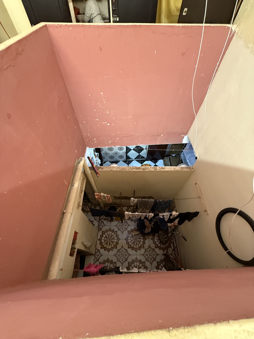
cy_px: 170
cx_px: 127
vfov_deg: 102.1
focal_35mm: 14
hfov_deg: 85.7
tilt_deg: -55.0
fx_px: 137
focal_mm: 2.22
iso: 800
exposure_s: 1/60
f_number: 2.2
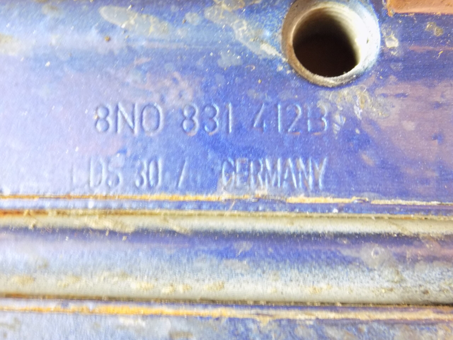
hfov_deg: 27.8
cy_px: 170
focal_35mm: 70
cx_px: 226
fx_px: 916
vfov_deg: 21.0
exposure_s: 1/2.5
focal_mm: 12.5
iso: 400
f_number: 4.2
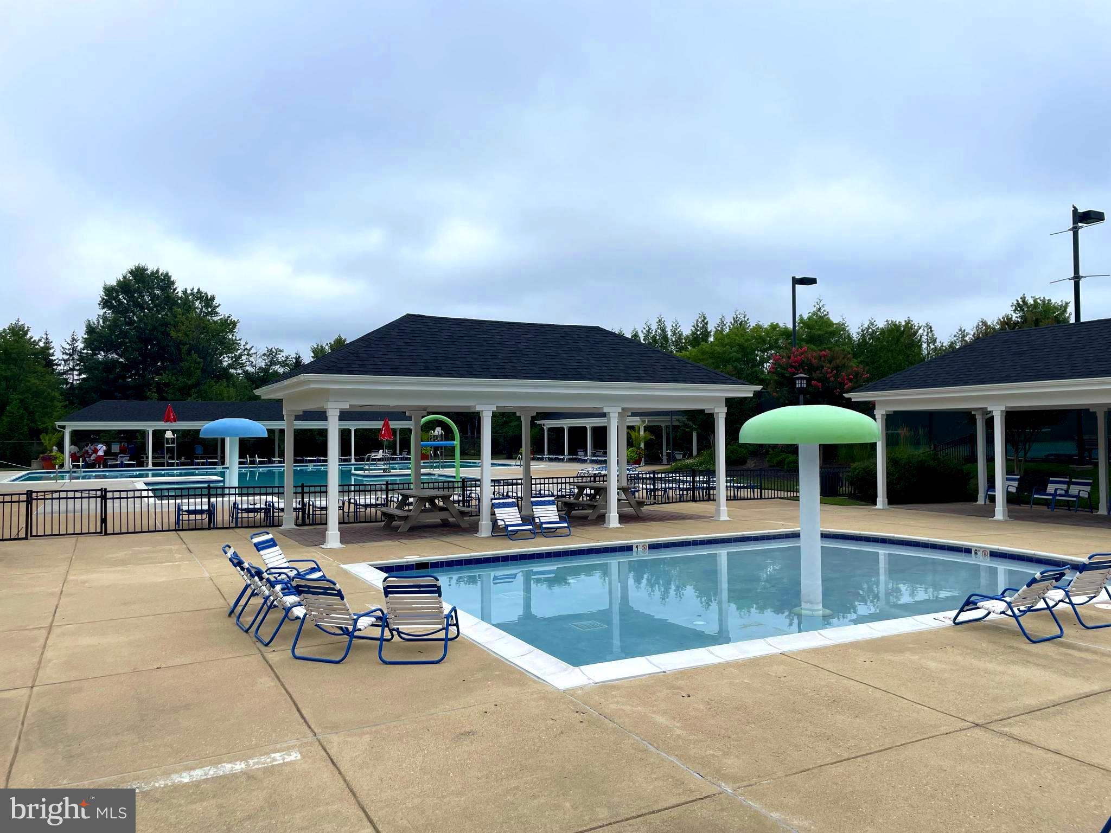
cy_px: 416
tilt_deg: +0.8
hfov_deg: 67.3
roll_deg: +0.5
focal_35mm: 26
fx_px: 834
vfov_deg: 53.1
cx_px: 556
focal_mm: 4.2
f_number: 1.6
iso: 32
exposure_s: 1/1949
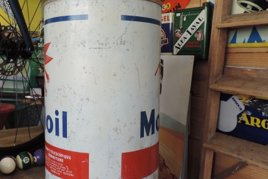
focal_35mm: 35
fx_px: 260
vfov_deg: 37.8
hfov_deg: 53.8
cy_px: 84
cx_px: 99
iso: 110
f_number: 3
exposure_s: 1/30
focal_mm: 4.3
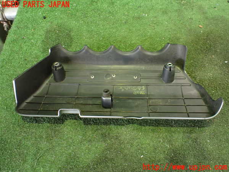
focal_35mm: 30
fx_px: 198
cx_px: 114
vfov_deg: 46.8
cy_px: 86
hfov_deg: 60.0
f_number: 2.3
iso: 1000
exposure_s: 1/30
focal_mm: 5.4
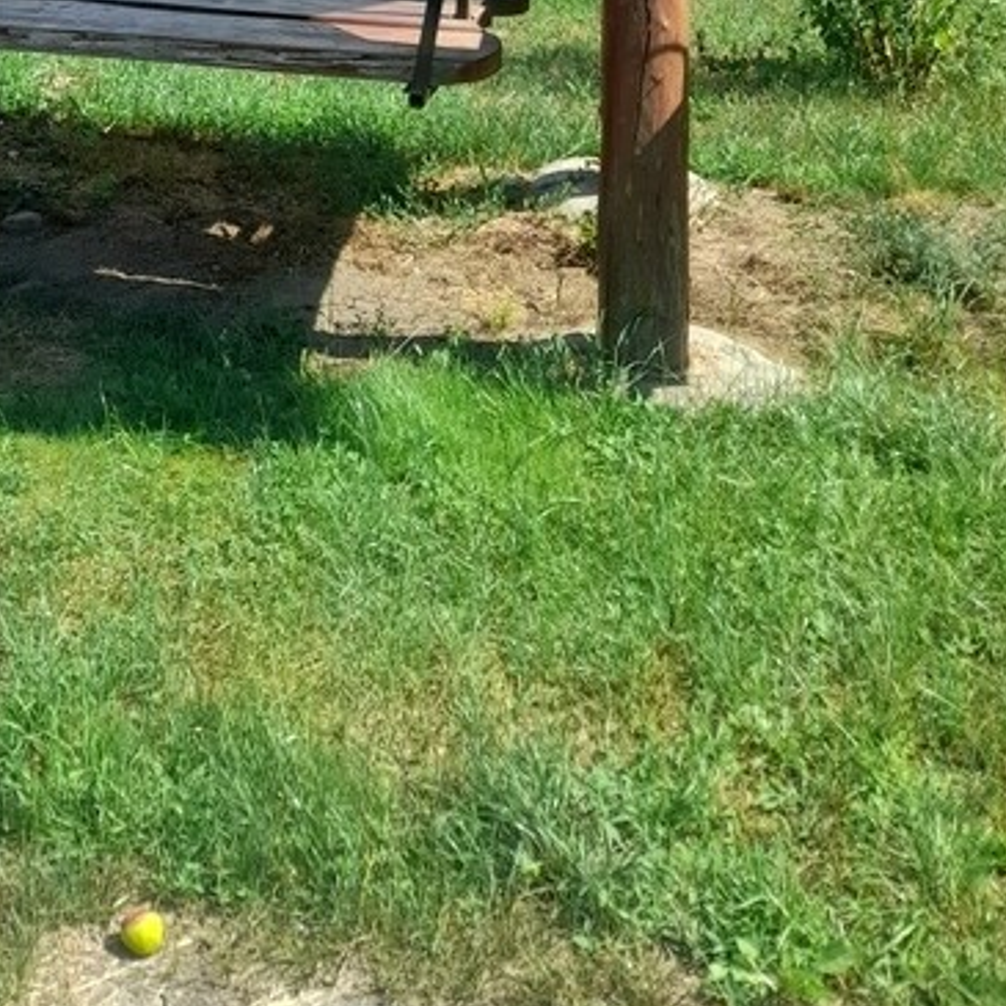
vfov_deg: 24.7
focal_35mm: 62
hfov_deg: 26.8
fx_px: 2039
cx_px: 102
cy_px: -248
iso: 20
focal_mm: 4.6
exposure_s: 1/353
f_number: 2
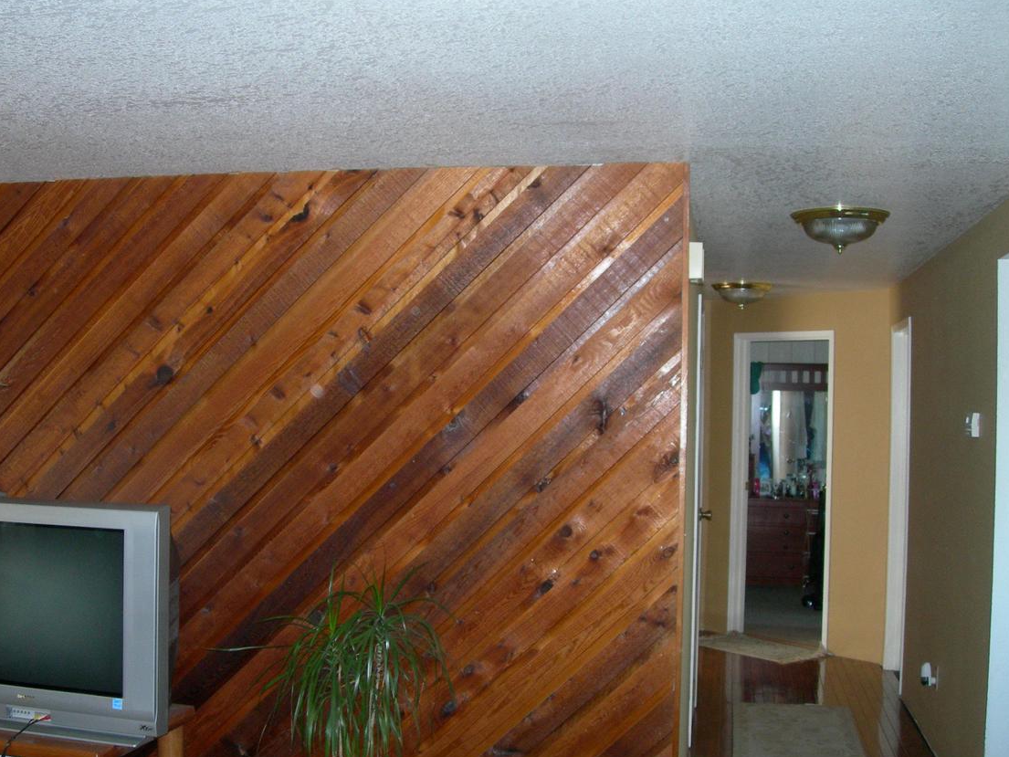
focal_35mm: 44
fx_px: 1283
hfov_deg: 42.8
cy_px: 405
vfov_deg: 32.9
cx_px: 435
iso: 144
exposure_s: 1/60.1
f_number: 2.8
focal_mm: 7.8
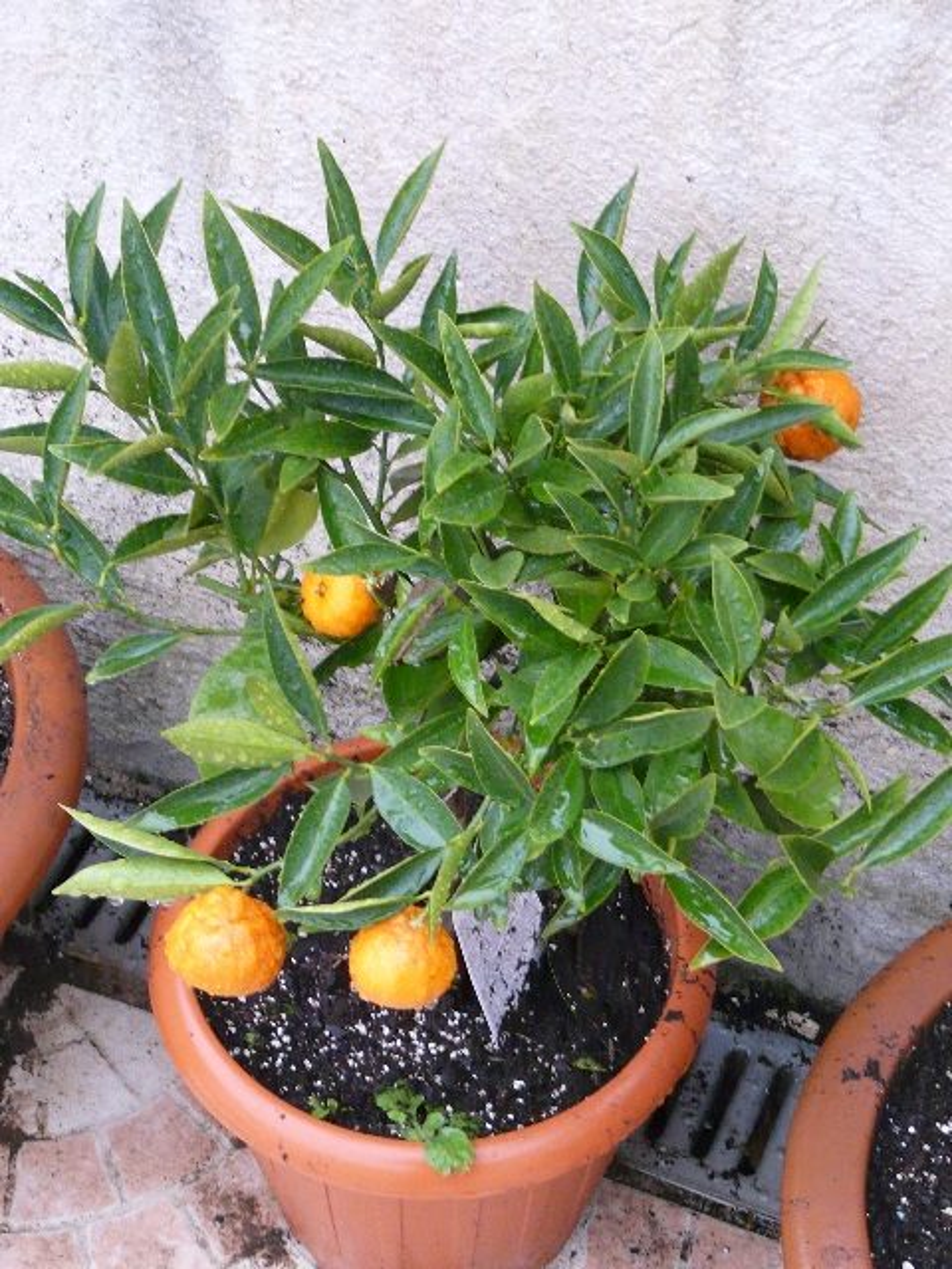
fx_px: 2567
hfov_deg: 21.0
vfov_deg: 27.8
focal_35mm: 70
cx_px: 476
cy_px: 634
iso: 400
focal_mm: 9
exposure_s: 1/40
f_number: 3.2
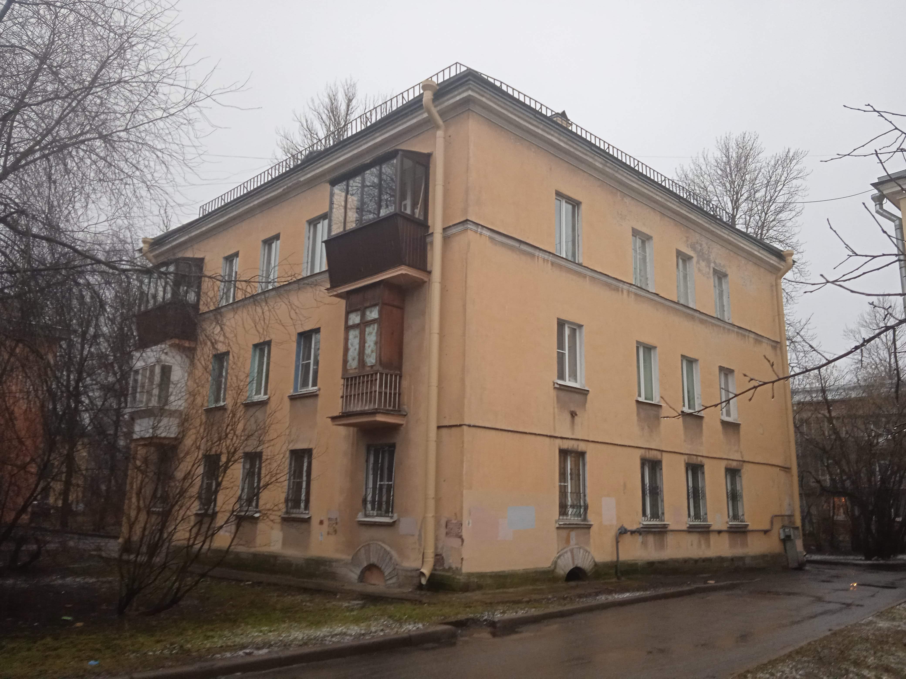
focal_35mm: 28
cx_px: 453
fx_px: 733
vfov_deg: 49.7
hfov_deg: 63.4
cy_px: 340
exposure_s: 1/33.3
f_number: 2.2
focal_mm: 3.43
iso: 274
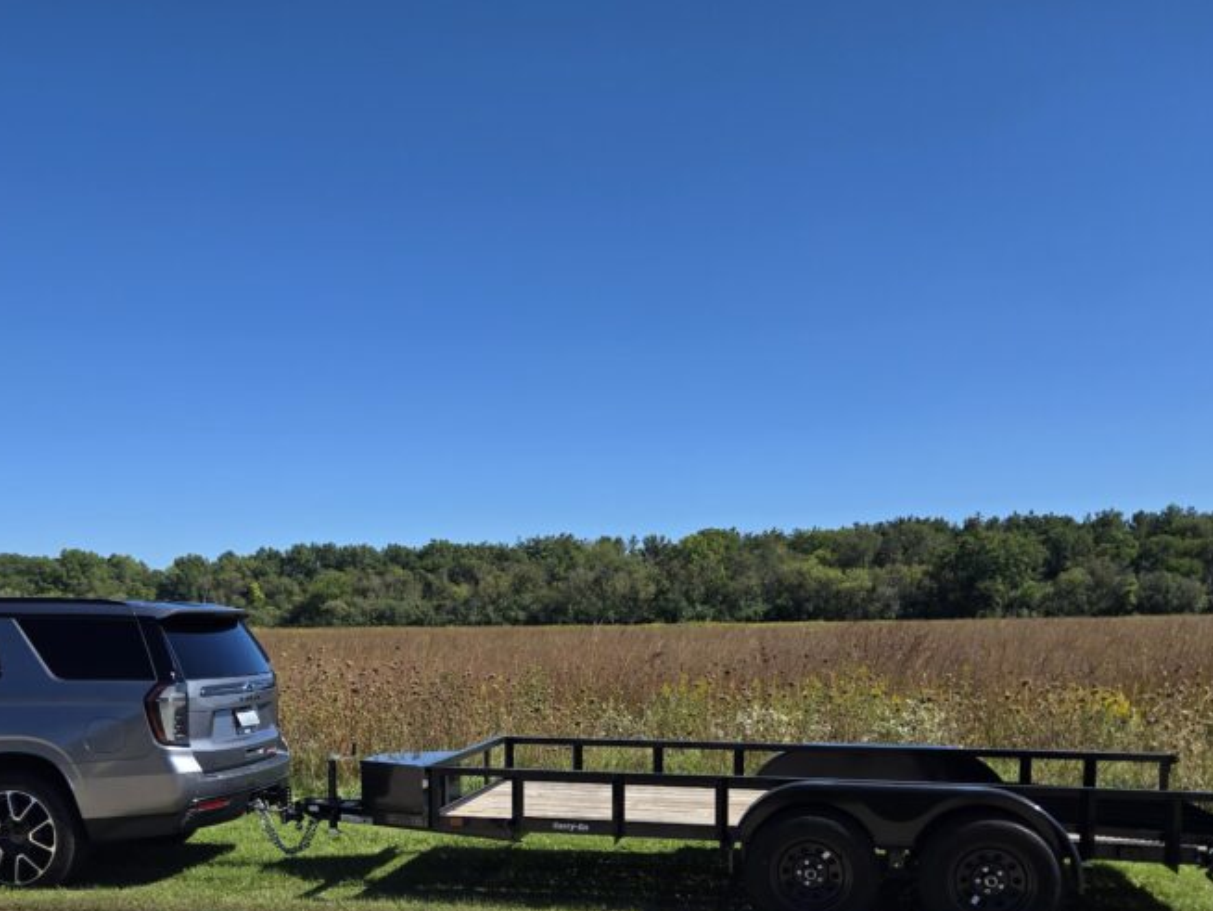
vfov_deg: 38.8
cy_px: 672
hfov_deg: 50.8
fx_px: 1262
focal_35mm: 36
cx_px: 453
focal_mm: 5.4
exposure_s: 1/2283
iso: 25
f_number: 1.8
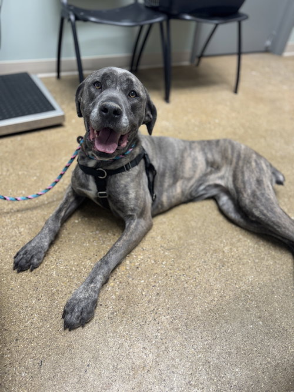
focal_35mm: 24
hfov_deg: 56.8
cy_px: 196
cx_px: 147
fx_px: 272
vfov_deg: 71.6
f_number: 1.78
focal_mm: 6.76
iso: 200
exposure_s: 1/120
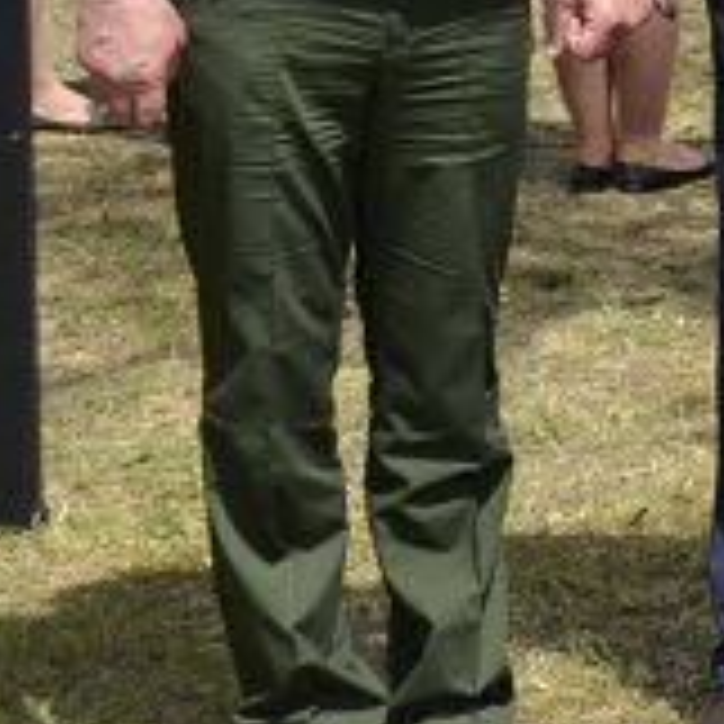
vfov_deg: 9.6
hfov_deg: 9.2
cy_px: -288
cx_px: 1493
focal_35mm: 178
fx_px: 4212
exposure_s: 1/200
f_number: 7.1
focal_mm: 22
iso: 100
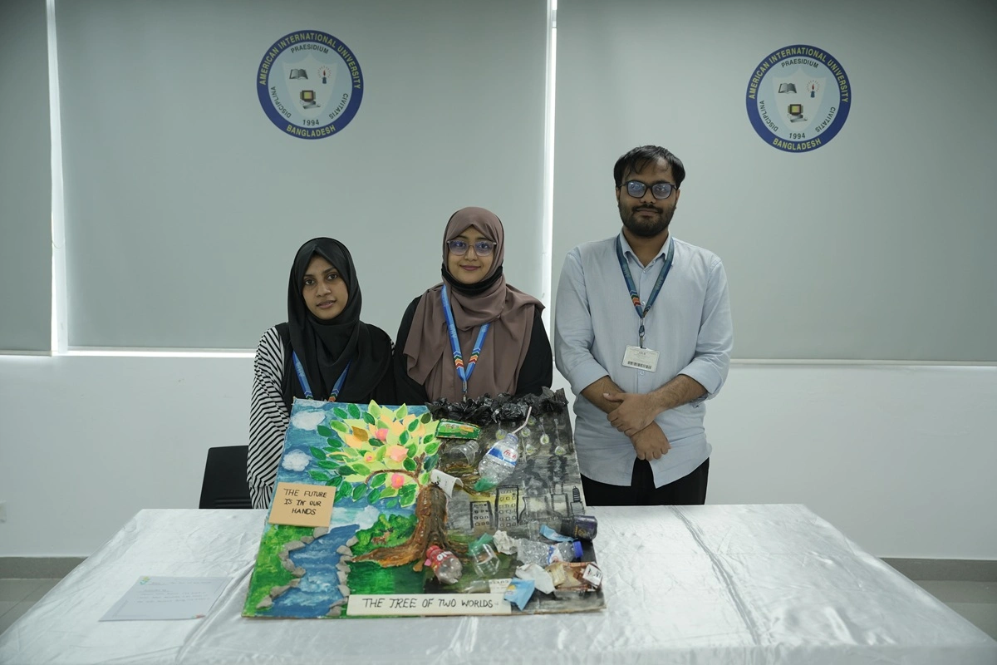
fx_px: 914
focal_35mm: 33
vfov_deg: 40.0
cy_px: 332
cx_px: 498
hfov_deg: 57.2
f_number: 2.8
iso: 400
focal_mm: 33
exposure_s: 1/160
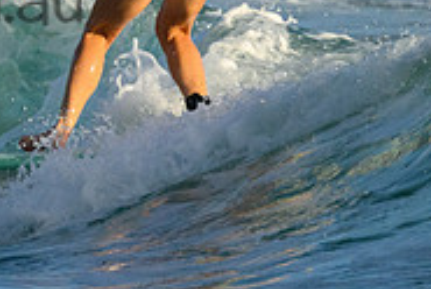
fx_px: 30026
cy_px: -31
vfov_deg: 0.6
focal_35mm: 2504
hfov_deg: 0.8
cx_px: -163
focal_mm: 800
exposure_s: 1/2000
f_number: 11
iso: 1800
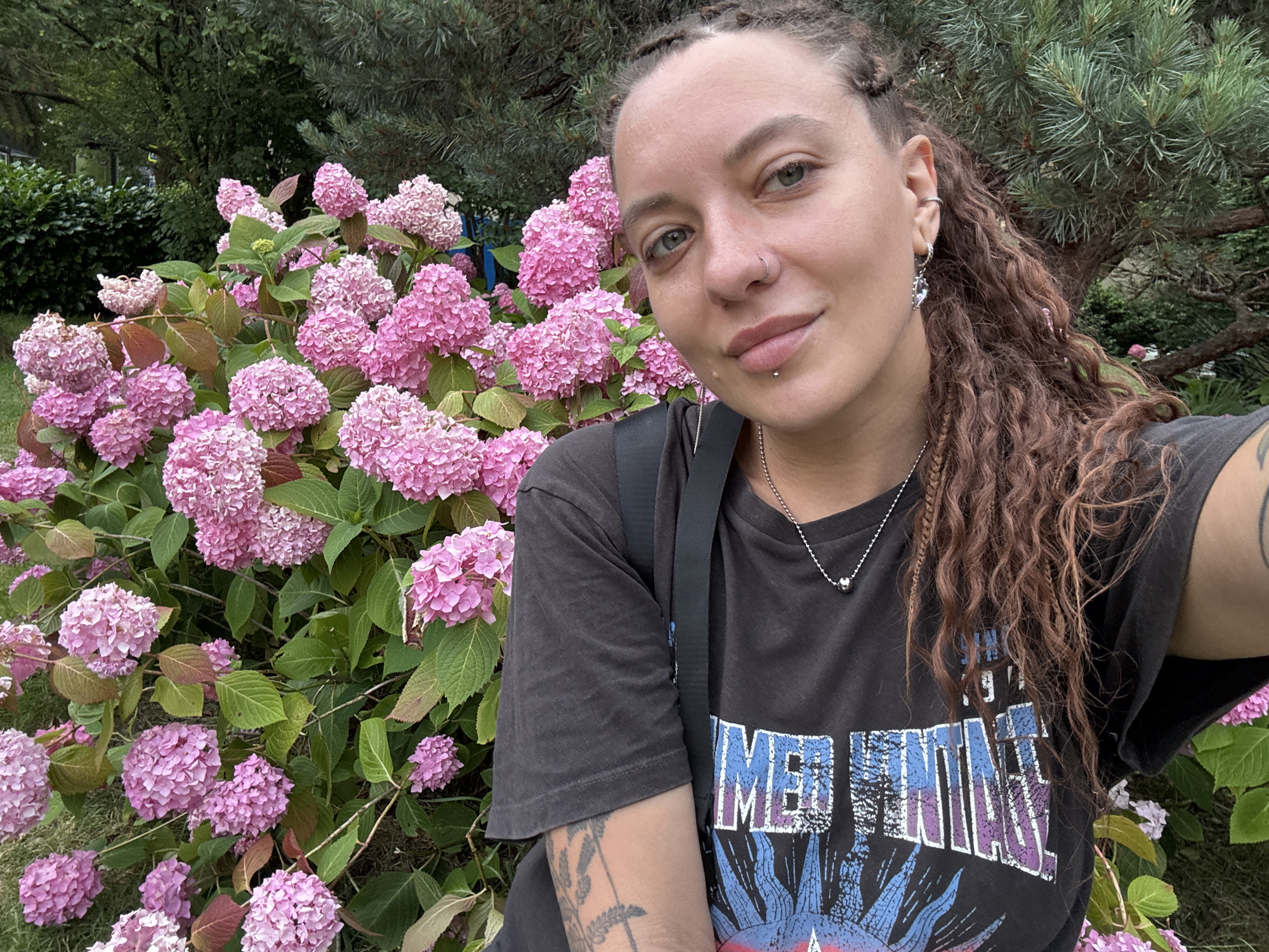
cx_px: 634
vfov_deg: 58.9
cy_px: 476
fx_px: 843
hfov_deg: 73.9
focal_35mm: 23
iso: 64
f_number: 1.9
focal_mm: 2.69
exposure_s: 1/122
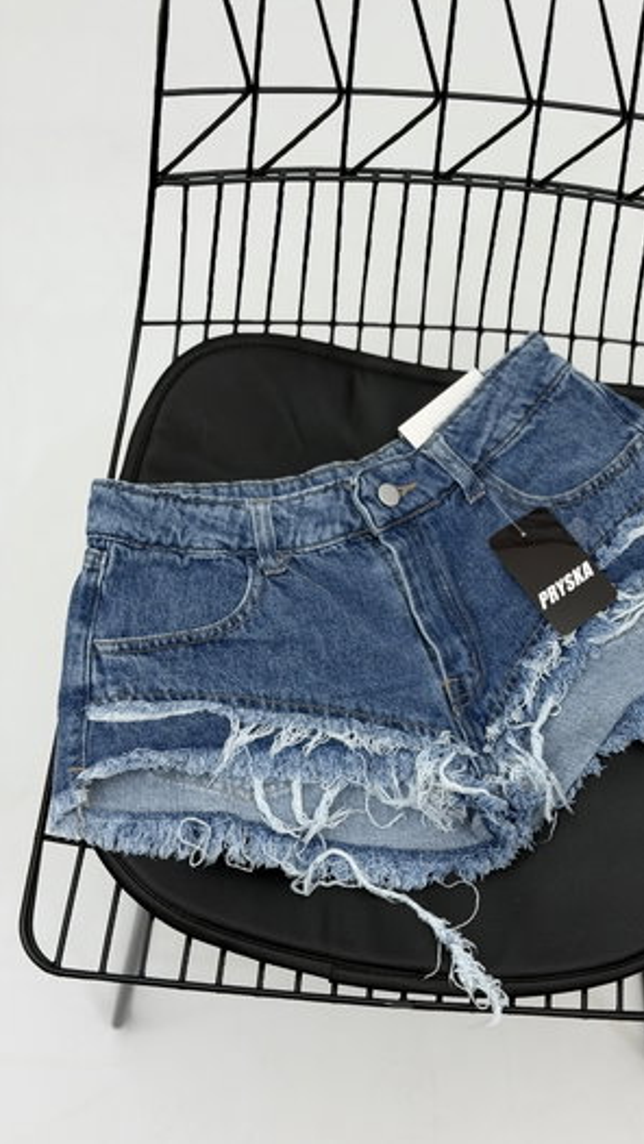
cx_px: 433
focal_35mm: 53
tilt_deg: -70.0
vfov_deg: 39.2
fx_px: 1608
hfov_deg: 22.5
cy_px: 571
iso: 64
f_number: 1.78
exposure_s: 1/50
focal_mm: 6.76
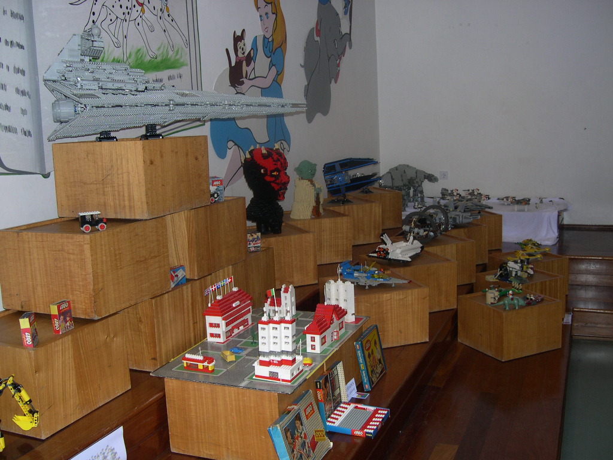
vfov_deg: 37.7
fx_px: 673
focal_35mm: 38
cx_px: 306
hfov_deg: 49.0
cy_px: 230
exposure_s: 1/60
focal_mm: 8
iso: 122
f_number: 2.8
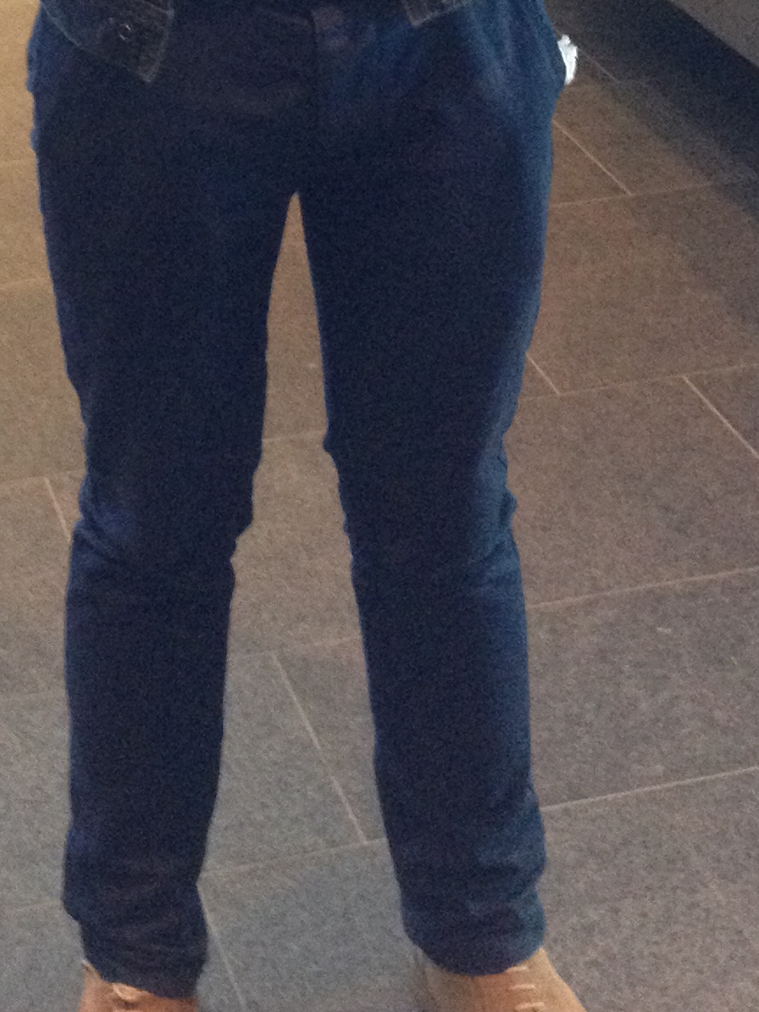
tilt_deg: -11.0
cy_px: -281
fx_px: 2895
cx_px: 164
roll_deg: +3.9
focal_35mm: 99
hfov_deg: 14.9
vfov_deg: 18.5
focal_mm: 4.28
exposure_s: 1/20
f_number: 2.4
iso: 250
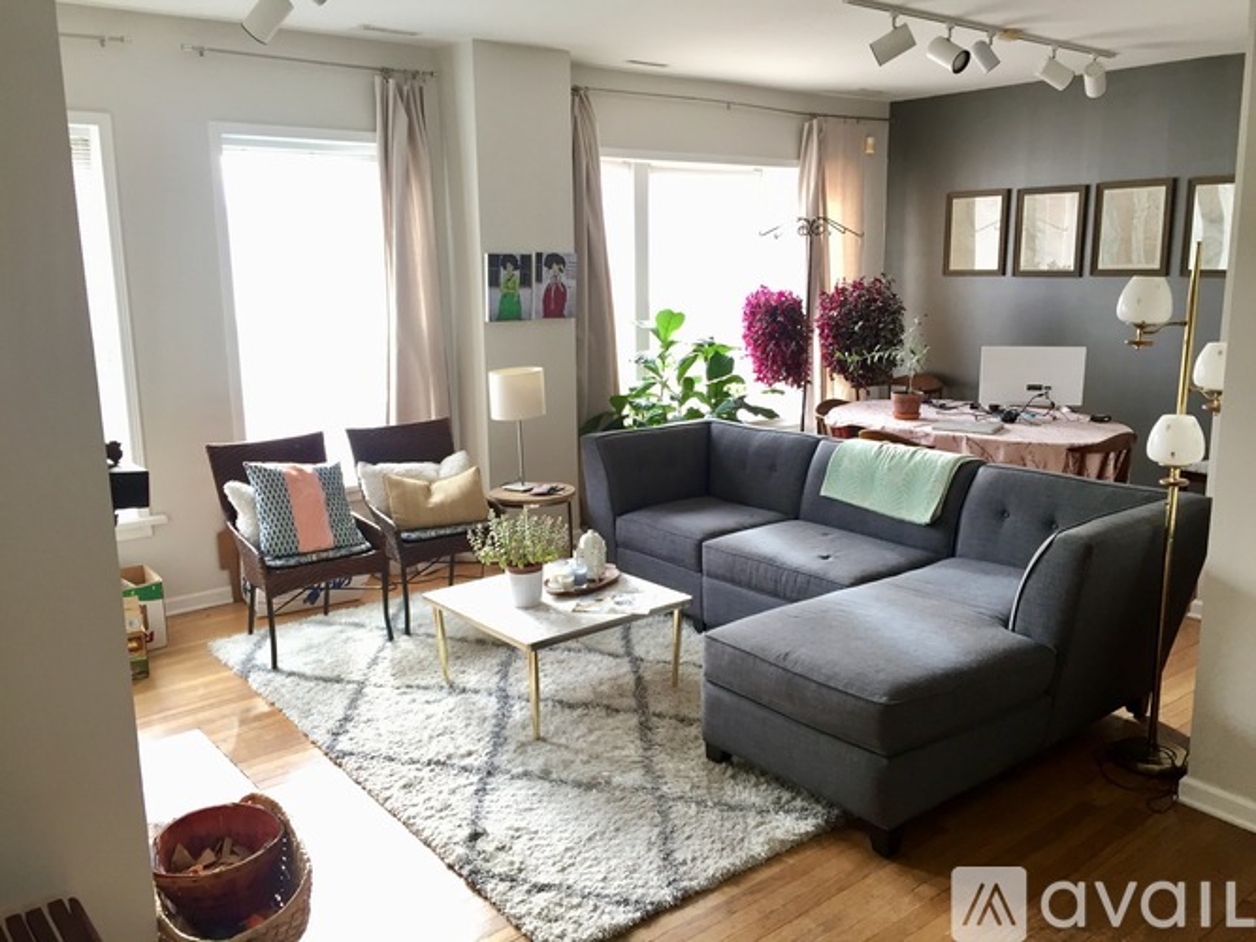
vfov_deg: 48.2
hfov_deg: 61.7
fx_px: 1052
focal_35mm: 29
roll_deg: +0.3
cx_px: 628
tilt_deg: -11.1
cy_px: 471
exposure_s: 1/30
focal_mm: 4.15
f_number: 2.2
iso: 80
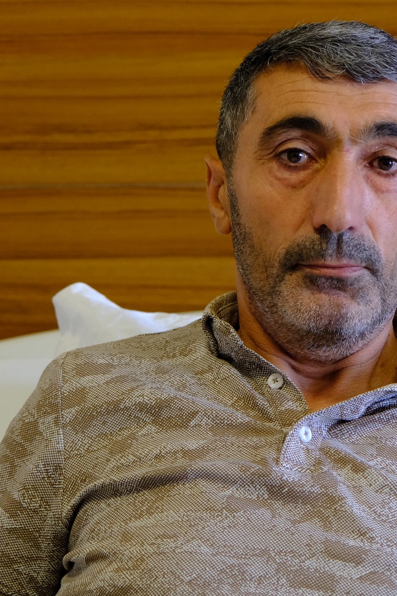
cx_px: 314
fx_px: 1754
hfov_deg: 12.9
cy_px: 299
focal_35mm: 106
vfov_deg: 19.3
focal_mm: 46.6
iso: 2000
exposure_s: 1/125
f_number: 4
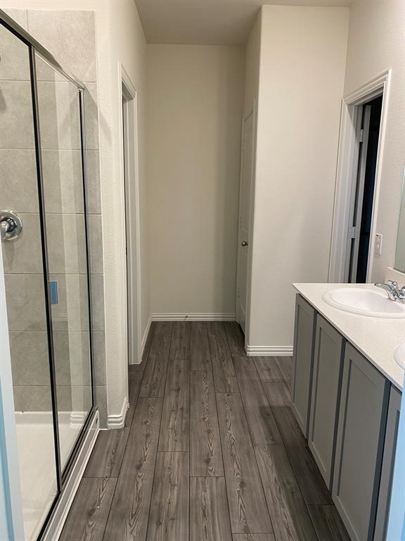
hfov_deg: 53.1
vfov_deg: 67.3
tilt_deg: -9.8
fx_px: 406
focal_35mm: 26
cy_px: 270
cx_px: 202
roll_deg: -0.8
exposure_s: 1/60
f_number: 1.8
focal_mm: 4.25
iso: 125
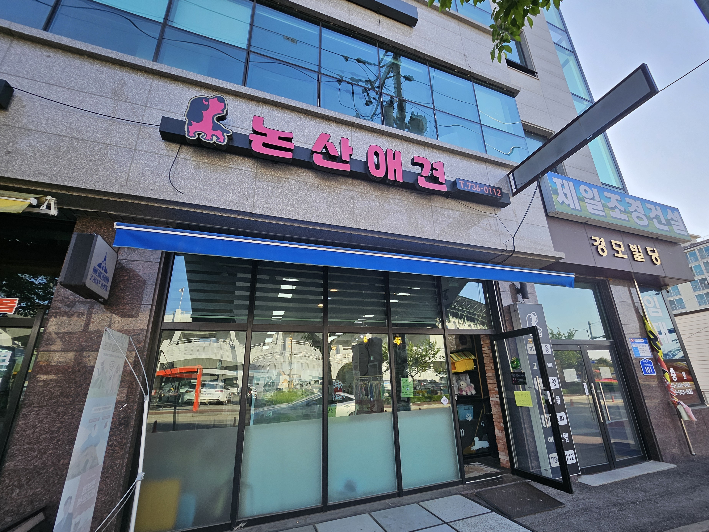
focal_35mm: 14
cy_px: 286
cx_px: 367
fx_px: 287
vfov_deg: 85.5
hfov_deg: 102.0
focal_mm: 1.7
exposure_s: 1/217
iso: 32
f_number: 2.2
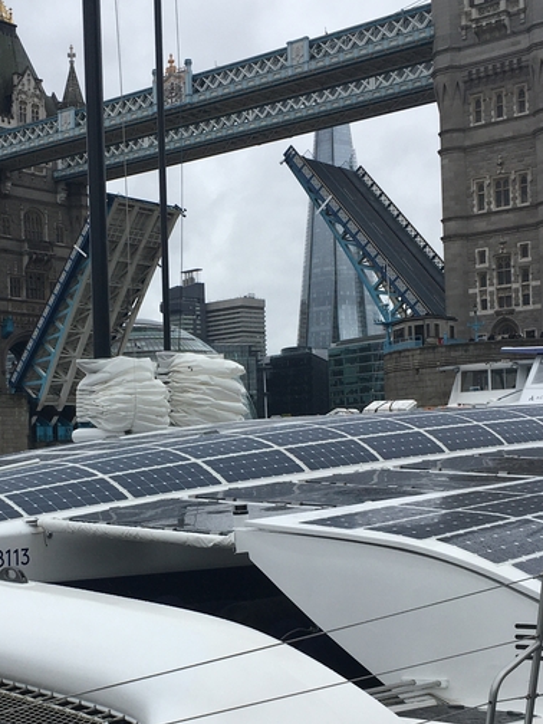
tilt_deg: -0.1
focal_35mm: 58
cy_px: 451
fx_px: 1213
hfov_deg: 25.0
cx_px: 151
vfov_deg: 33.1
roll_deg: +1.9
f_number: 2.2
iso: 25
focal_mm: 4.15
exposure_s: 1/845
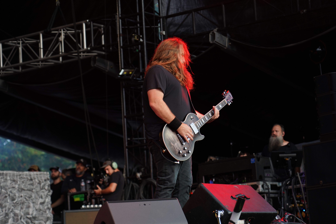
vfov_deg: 13.0
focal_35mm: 105
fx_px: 980
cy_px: 112
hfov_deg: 19.5
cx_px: 168
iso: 320
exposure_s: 1/125
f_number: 4
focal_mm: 105
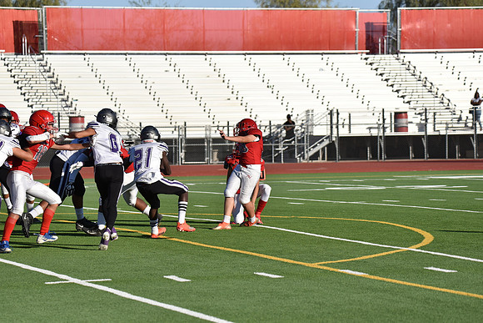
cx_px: 242
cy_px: 162
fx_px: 2147
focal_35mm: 160
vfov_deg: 8.6
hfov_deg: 12.8
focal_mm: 160
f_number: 5.6
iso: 500
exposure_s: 1/4000
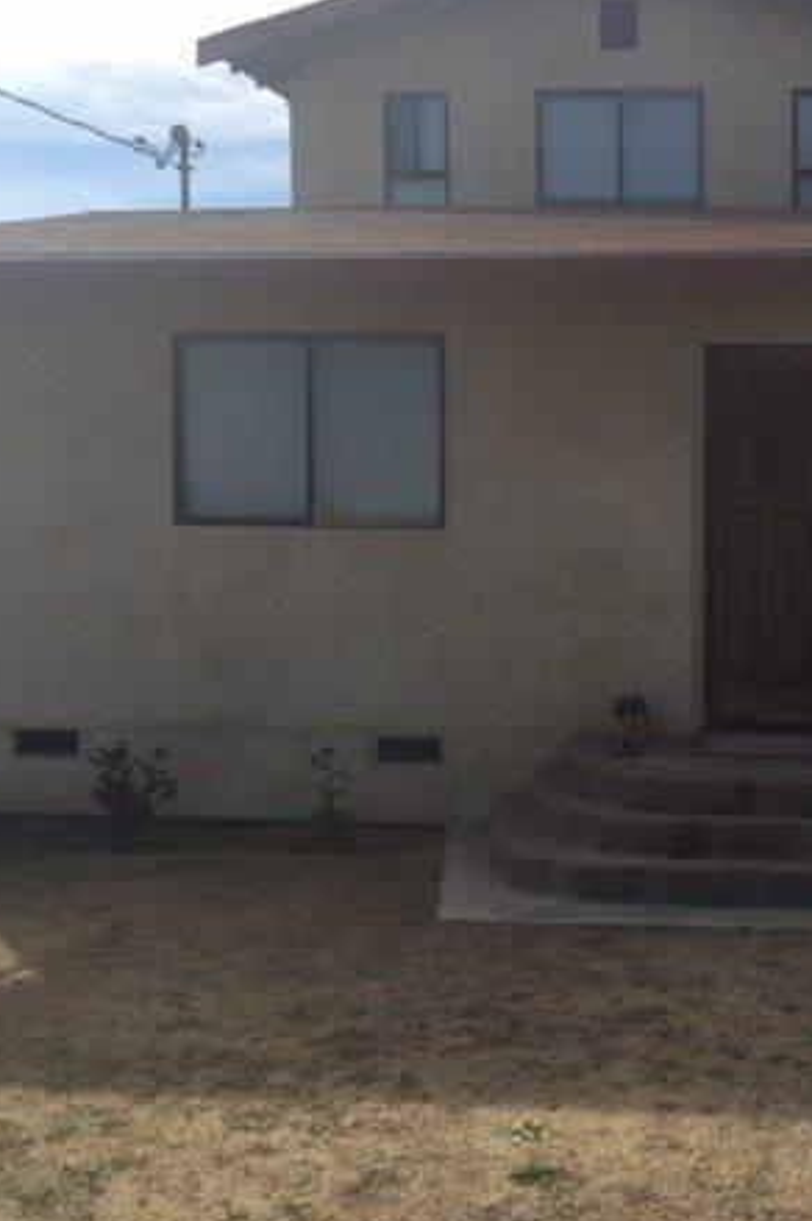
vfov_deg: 44.5
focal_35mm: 44
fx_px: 1491
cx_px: 801
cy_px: 570
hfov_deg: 28.7
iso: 32
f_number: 2.2
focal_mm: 4.15
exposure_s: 1/2083
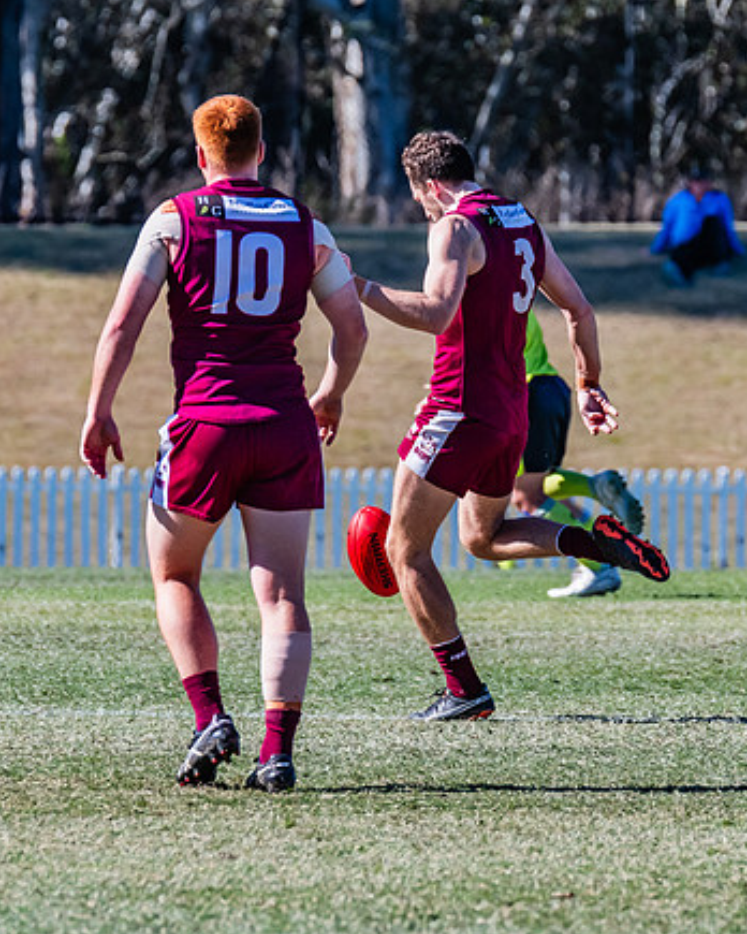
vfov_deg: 3.1
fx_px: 17521
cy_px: 380
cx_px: 404
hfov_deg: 2.4
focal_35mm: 634
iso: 800
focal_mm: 330
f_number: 8
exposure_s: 1/1600
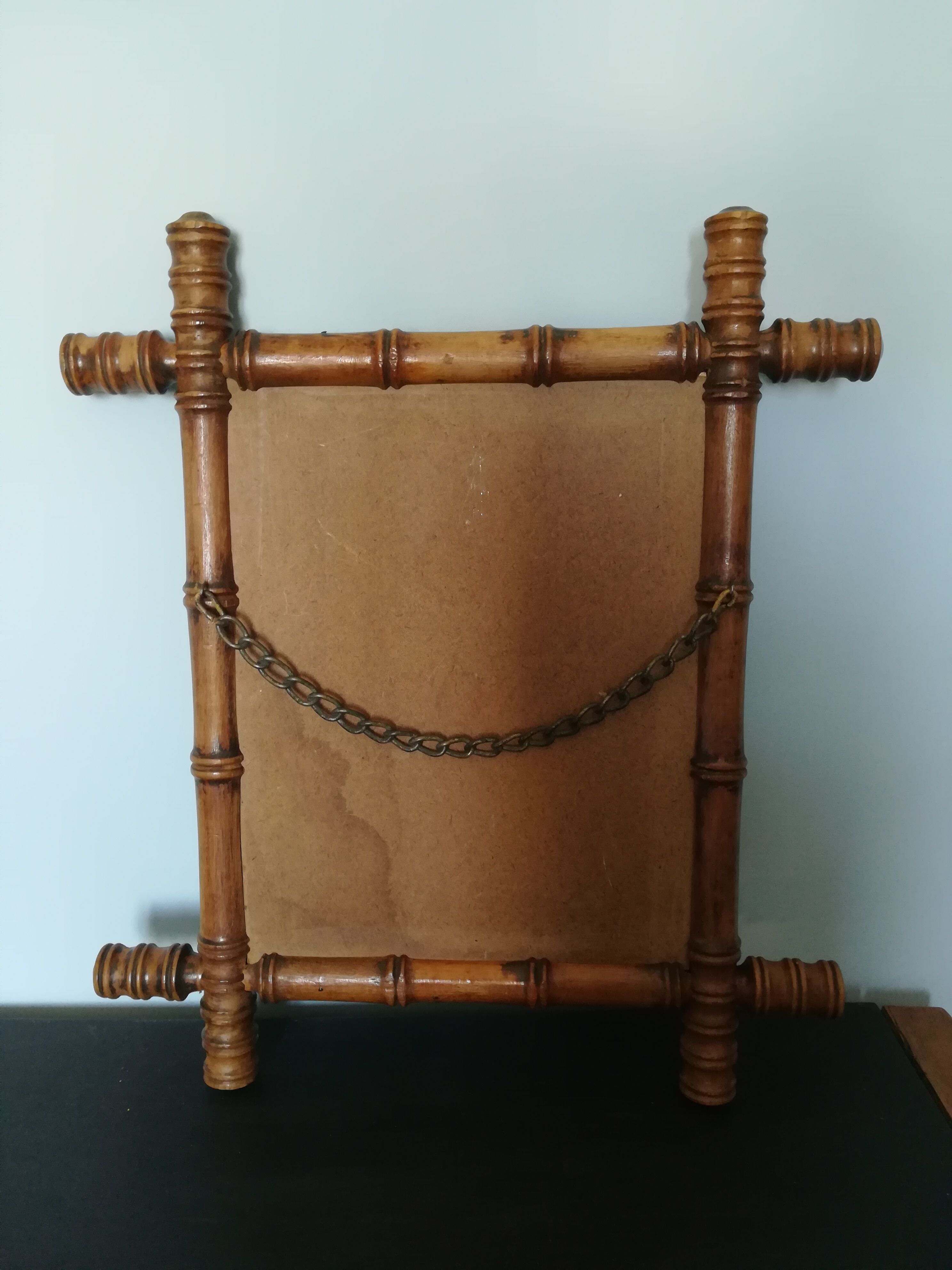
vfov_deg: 67.3
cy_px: 635
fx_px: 953
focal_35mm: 26
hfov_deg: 53.1
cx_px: 476
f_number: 2.2
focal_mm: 3.83
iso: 320
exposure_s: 1/33.3
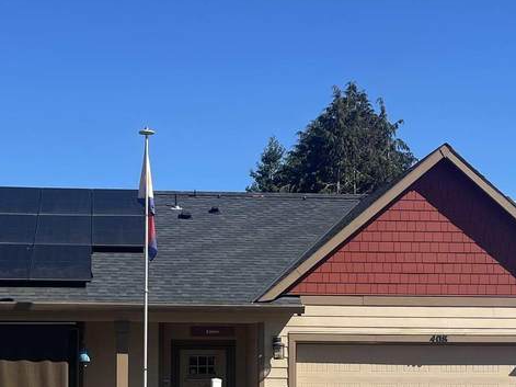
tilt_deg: -1.4
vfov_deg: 21.0
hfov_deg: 28.5
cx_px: 193
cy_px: 365
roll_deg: -0.4
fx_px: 1013
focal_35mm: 68
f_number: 1.6
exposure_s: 1/3086
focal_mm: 5.1
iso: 32
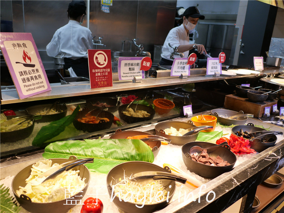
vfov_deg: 46.8
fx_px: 246
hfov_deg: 60.0
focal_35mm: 30
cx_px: 142
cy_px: 106
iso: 200
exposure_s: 1/100
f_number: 1.7
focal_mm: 15
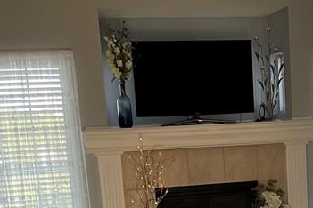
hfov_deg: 22.7
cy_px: 286
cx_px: 259
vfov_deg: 14.7
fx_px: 765
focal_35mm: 88
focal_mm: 3
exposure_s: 1/93
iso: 64
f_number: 1.8
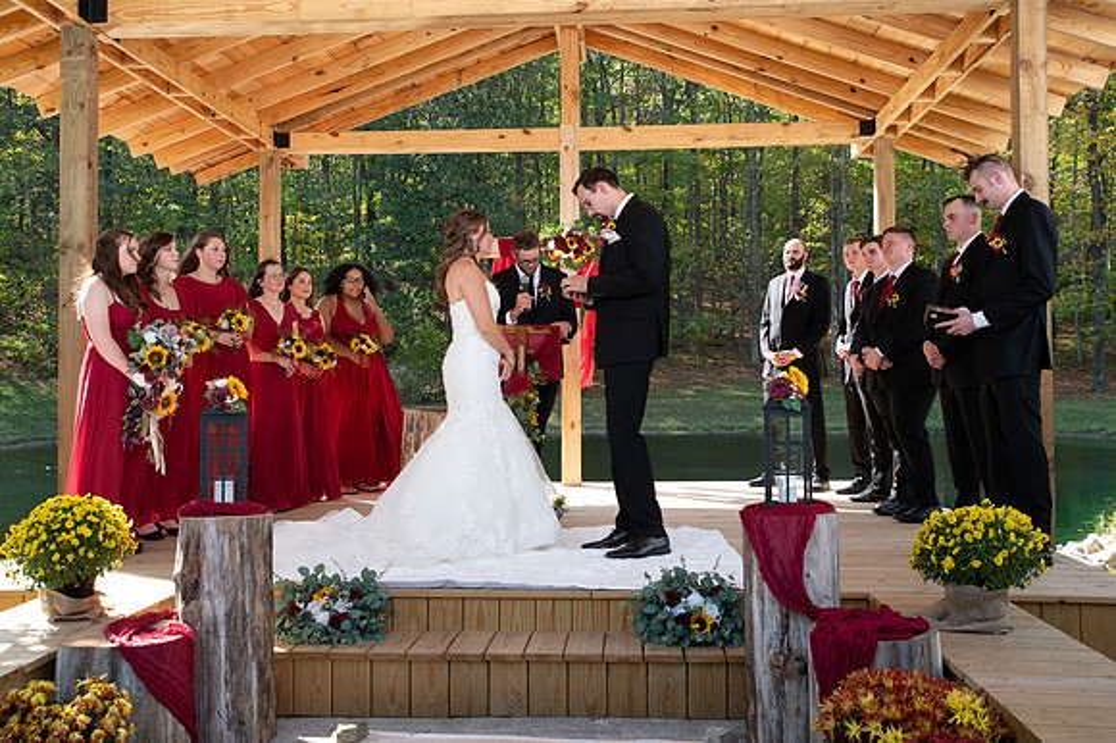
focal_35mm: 33
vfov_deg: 40.0
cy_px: 364
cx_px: 569
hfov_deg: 57.4
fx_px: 1020
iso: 320
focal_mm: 32
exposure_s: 1/200
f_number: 4.5
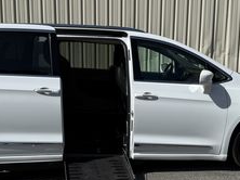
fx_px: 360
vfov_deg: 27.8
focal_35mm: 52
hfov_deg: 36.9
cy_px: 118
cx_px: 118
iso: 80
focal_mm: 6.76
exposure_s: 1/9091
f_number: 1.78
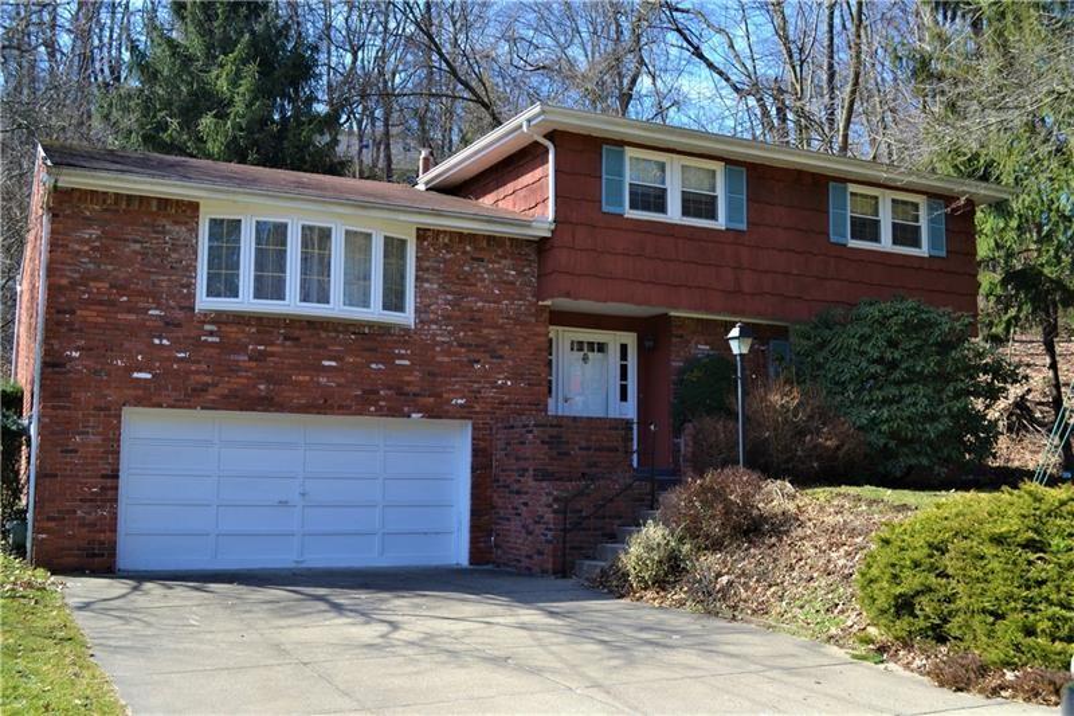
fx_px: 1074
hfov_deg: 53.1
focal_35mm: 36
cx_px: 537
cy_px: 358
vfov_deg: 36.9
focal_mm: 24
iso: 100
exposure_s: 1/125
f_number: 5.6
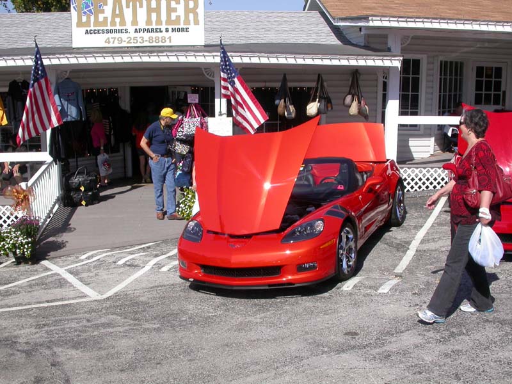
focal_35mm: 38
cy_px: 192
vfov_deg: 37.7
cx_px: 256
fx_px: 562
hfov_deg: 49.0
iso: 100
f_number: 7.5
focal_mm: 7.85
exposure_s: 1/346
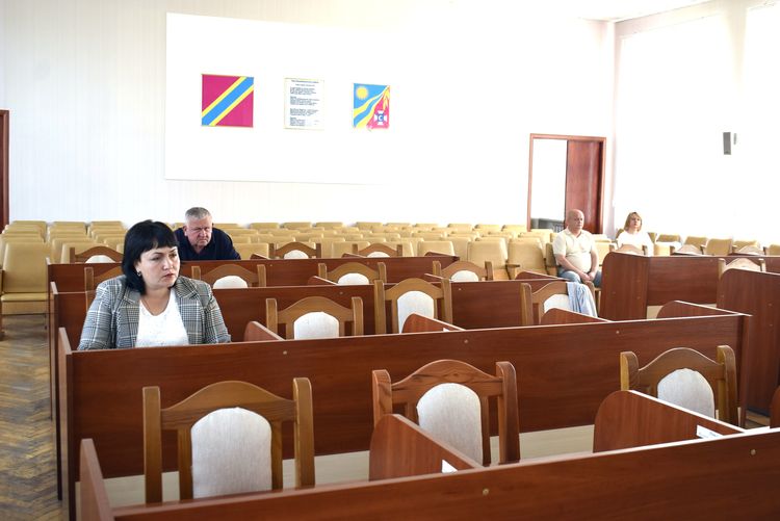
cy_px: 260
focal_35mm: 39
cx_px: 390
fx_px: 845
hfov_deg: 49.5
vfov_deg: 34.3
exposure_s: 1/125
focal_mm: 26
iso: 320
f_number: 5.6
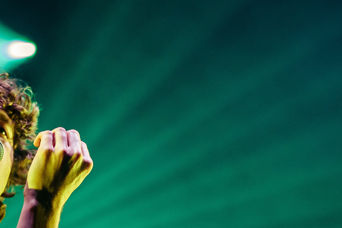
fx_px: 1643
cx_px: 128
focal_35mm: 173
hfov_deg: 11.9
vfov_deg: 7.9
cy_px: 174
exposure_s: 1/320
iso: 3200
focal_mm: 75
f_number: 2.8
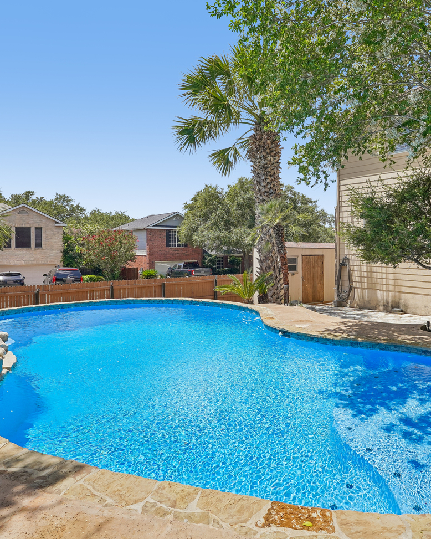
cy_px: 243
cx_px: 276
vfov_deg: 66.3
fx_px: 411
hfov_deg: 54.5
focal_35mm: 26
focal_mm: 16.5
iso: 100
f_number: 8
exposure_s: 1/320
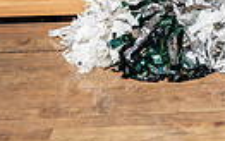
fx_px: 601
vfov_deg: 10.7
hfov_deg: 21.0
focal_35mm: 98
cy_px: -234
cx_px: 175
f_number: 5.6
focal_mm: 28
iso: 200
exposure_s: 1/250
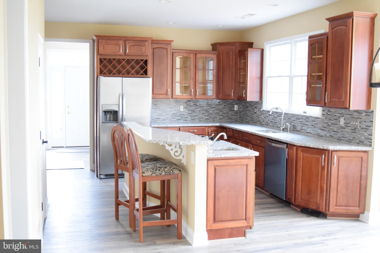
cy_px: 126
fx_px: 396
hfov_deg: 51.3
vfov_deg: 35.5
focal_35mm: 38
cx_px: 190
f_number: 4
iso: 3200
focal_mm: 25
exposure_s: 1/60
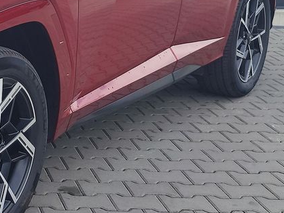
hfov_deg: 25.2
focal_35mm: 66
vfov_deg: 22.0
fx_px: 542
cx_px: -88
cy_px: 47
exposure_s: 1/926
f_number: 1.69
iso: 50
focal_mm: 7.01
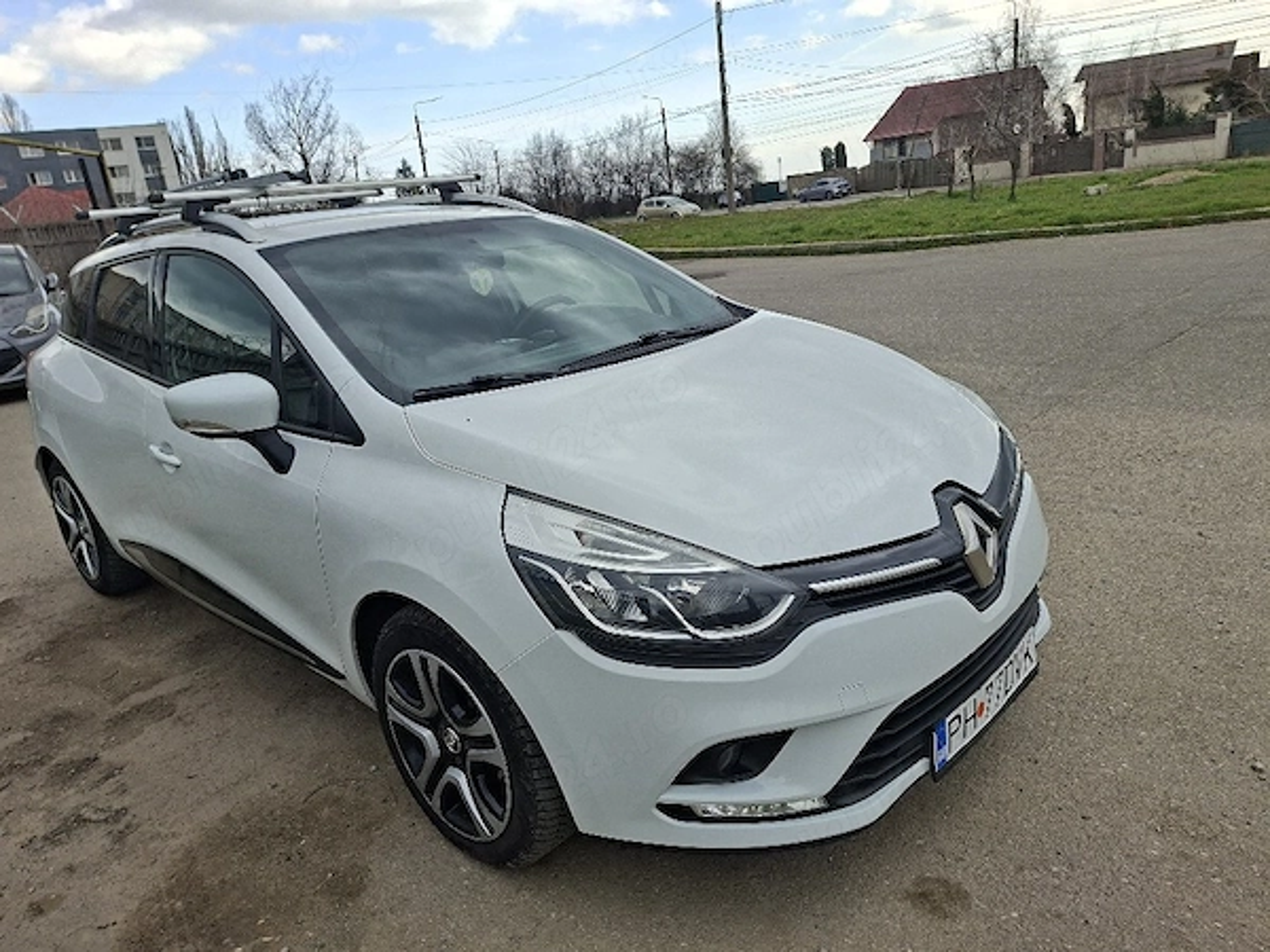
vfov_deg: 58.9
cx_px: 635
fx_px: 844
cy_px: 476
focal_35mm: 23
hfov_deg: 73.9
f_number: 1.8
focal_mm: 5.54
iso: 50
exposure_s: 1/1111
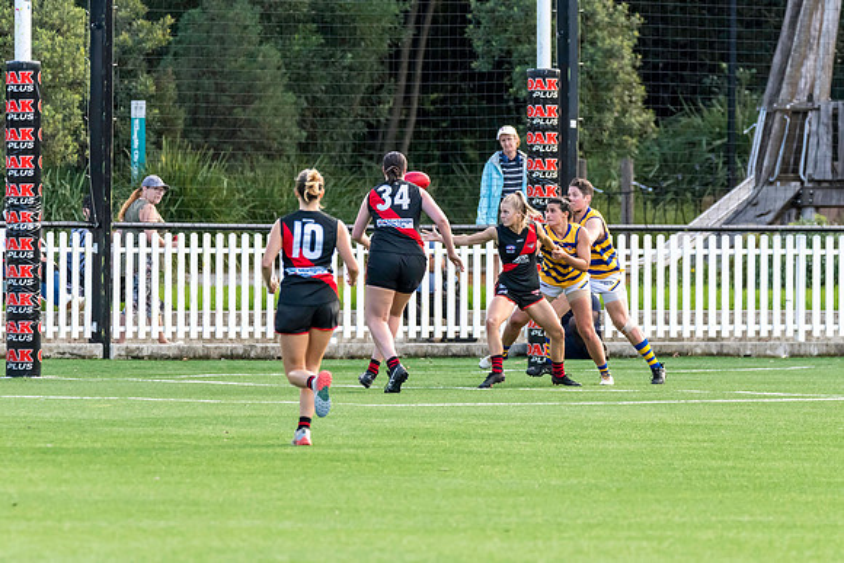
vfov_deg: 2.6
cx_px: 460
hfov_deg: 3.9
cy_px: 257
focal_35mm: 533
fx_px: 12508
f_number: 6
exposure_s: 1/1600
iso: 2500
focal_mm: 350
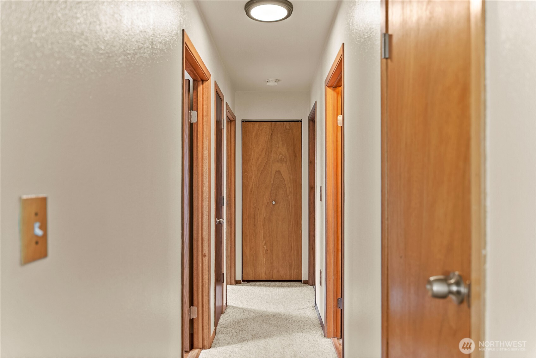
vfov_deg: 50.8
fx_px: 377
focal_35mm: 25
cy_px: 179
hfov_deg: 70.8
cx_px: 268
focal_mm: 25.3
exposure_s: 1/15
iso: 400
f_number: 2.8
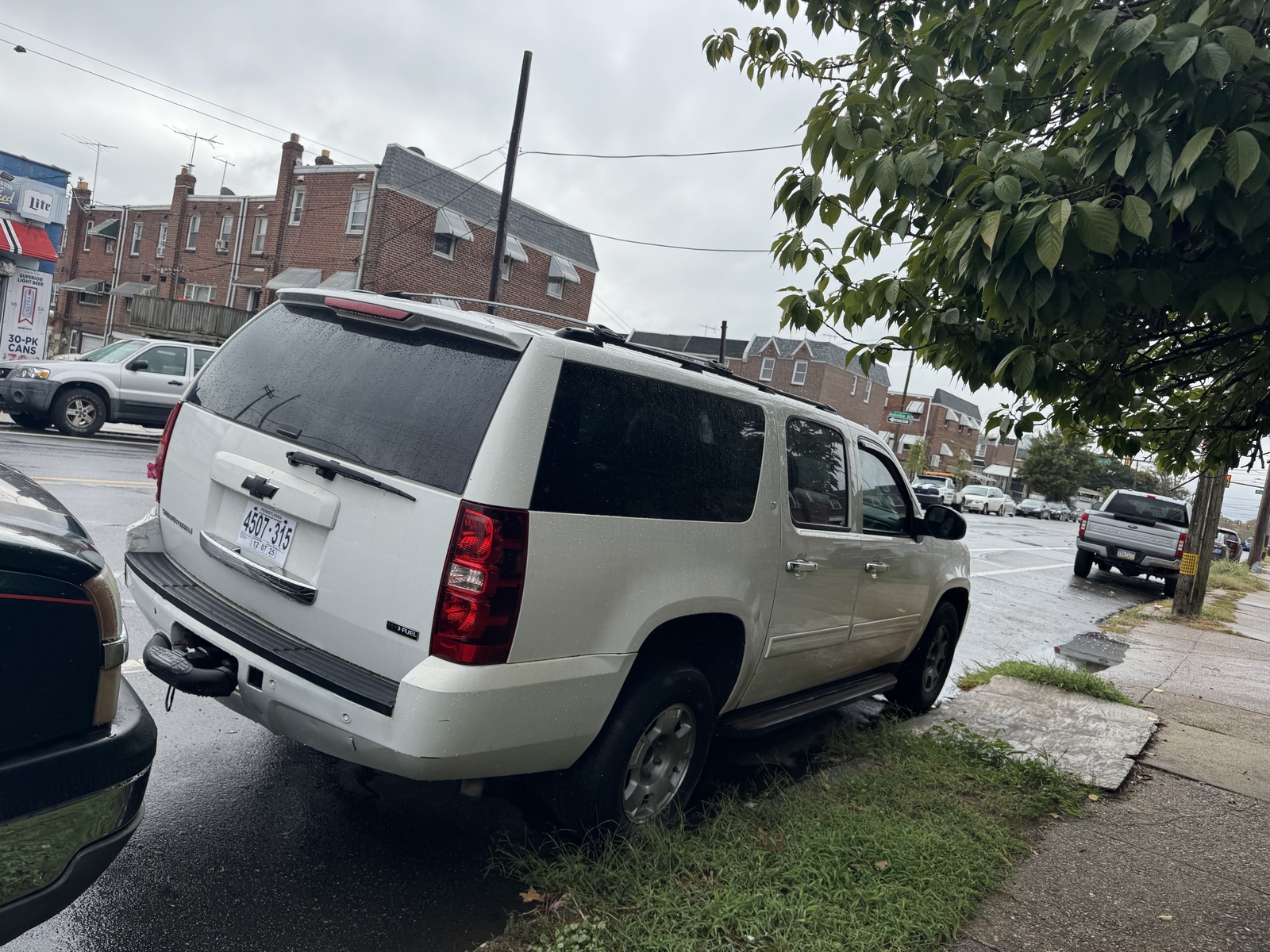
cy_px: 476
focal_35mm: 24
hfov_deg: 71.6
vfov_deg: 56.8
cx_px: 635
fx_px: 881
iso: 80
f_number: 1.78
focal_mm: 6.76
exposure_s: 1/3413
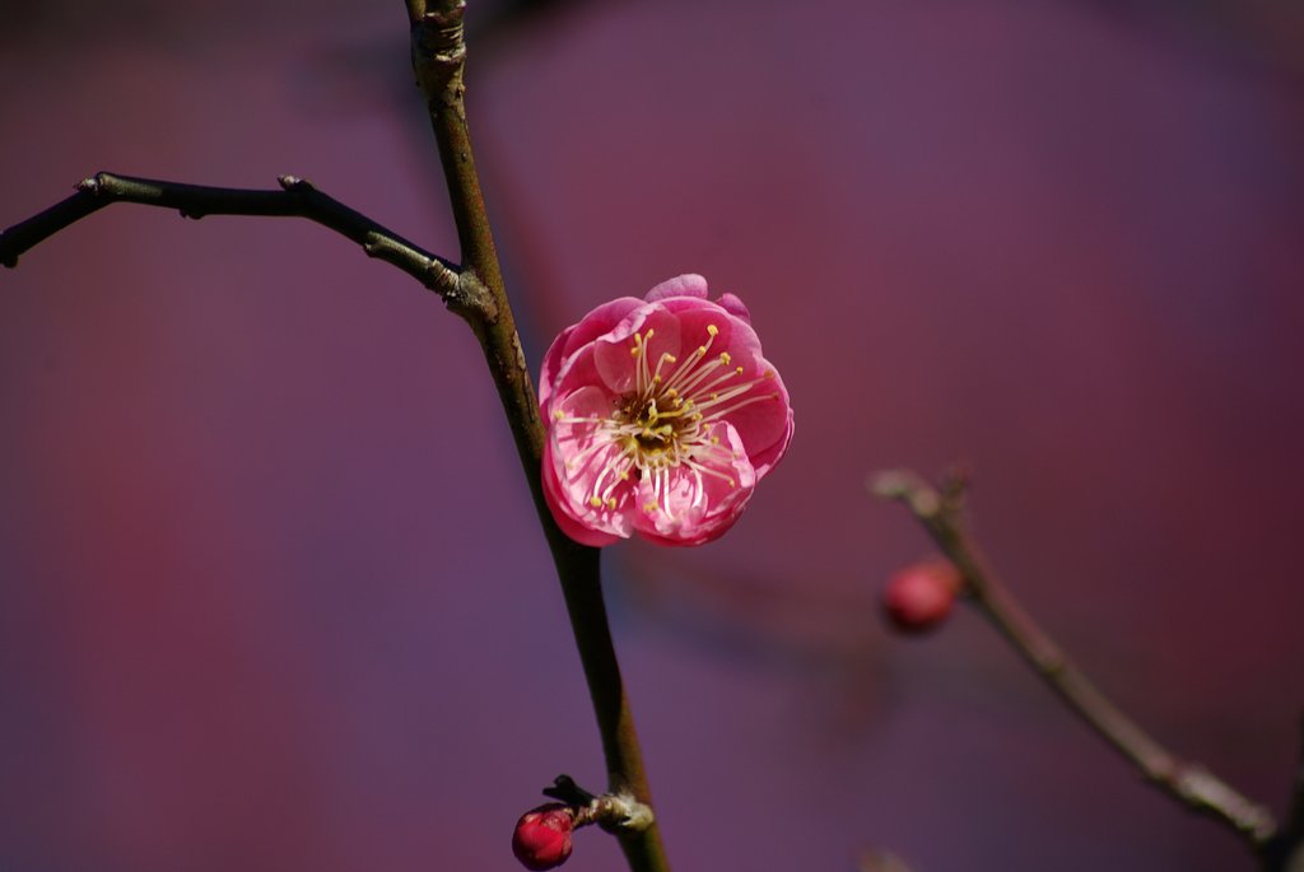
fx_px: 14140
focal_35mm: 390
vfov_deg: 3.5
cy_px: 436
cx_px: 652
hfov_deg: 5.3
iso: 100
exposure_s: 1/350
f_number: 6.7
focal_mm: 260
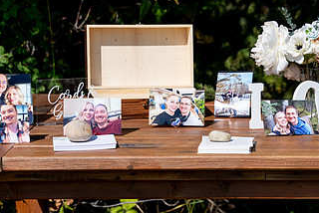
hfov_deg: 11.7
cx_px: 264
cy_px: 127
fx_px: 1543
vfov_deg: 7.9
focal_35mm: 174
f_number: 4.5
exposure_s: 1/1250
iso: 100
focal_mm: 96
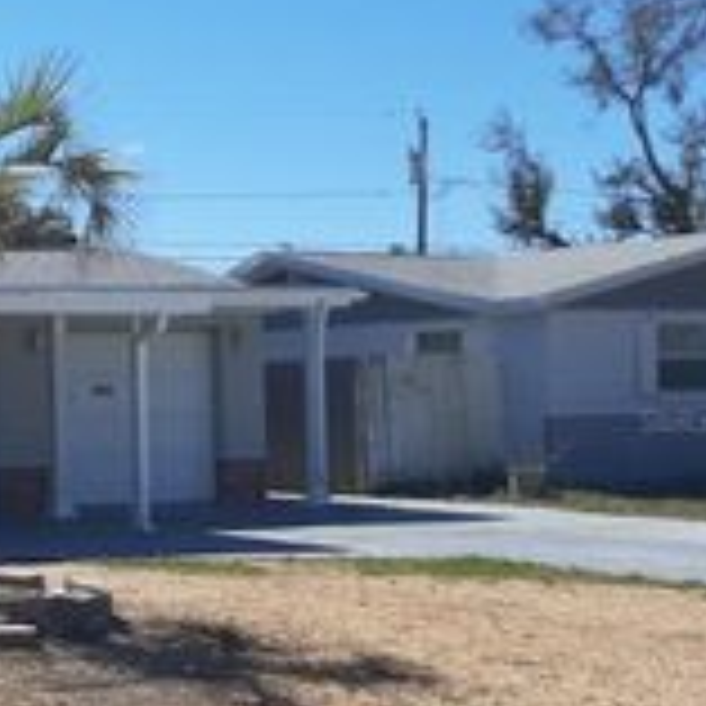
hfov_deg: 20.3
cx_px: -351
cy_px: 420
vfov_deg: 23.6
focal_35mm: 73
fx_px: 1684
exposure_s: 1/3584
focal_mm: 3.93
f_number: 1.7
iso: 40
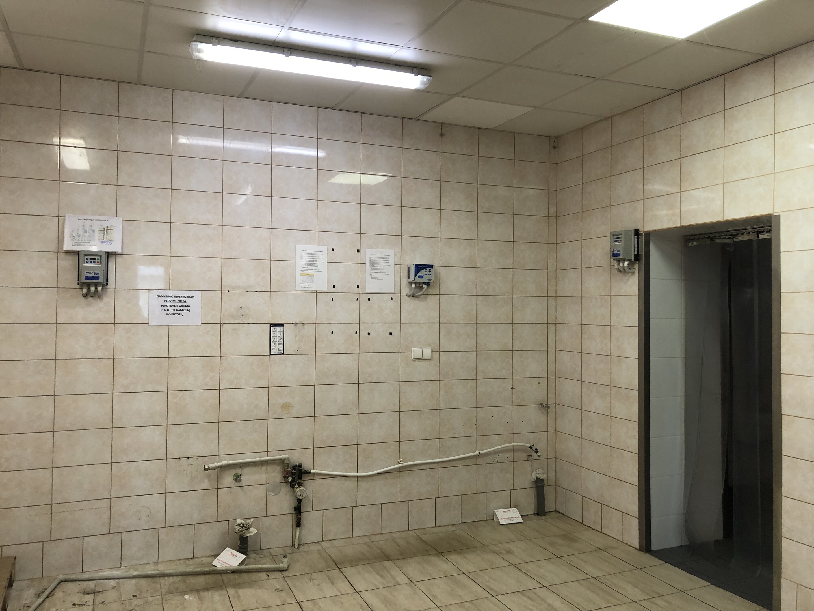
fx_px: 658
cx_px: 407
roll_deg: -1.3
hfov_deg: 63.4
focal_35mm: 28
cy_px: 306
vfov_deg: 49.7
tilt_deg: +1.6
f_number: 1.8
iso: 25
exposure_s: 1/33
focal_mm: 3.99
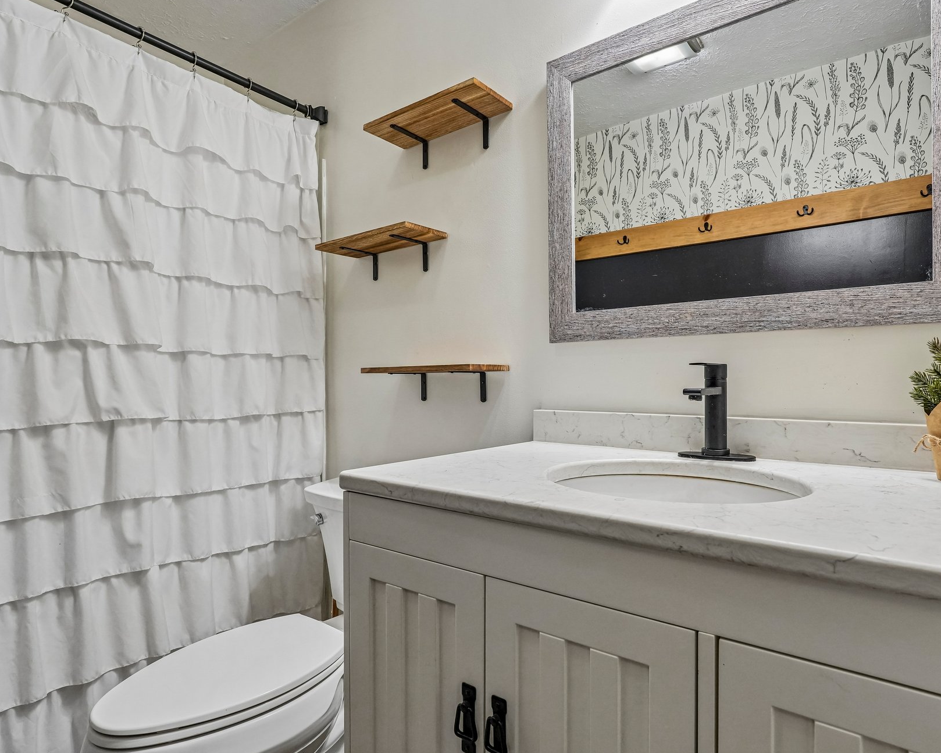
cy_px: 382
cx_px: 567
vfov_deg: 70.9
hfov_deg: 82.2
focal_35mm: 19
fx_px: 529
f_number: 8
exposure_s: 1/30
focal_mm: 16
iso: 1000
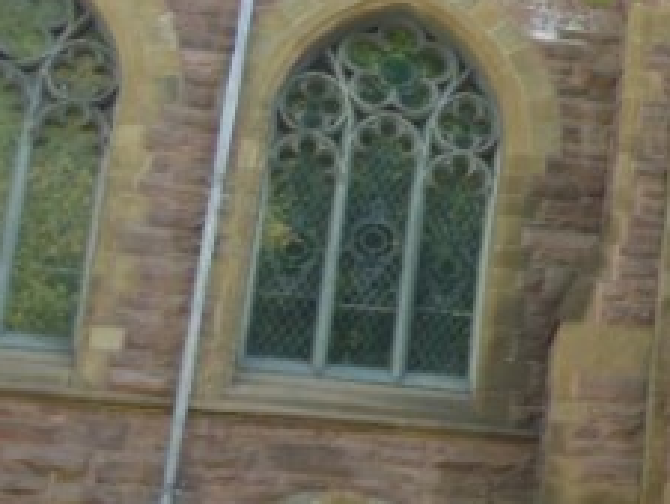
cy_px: 125
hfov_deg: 12.4
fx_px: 2556
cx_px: 1498
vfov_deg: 11.2
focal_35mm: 132
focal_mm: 5.2
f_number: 3.3
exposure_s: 1/160
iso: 125
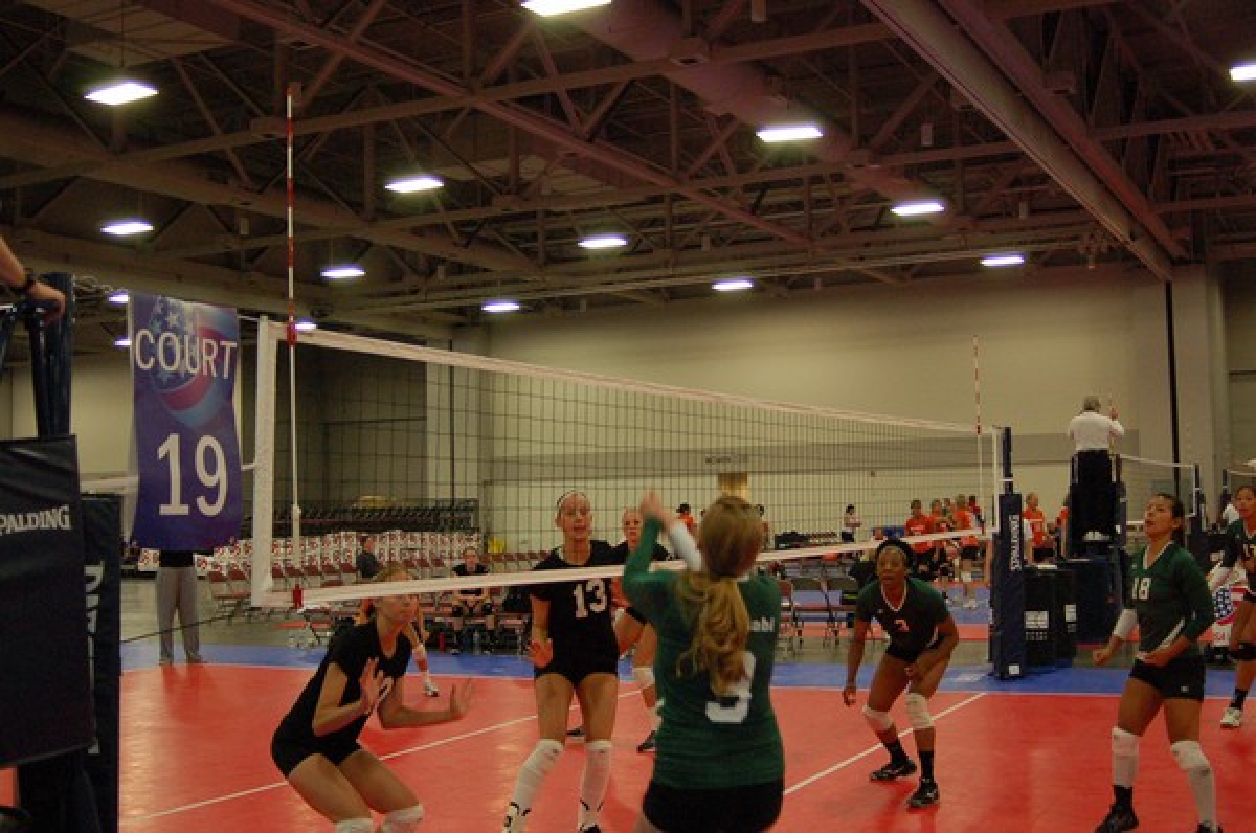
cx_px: 628
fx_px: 1463
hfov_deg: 46.5
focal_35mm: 42
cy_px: 416
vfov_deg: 31.8
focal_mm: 28
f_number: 3.3
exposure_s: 1/320
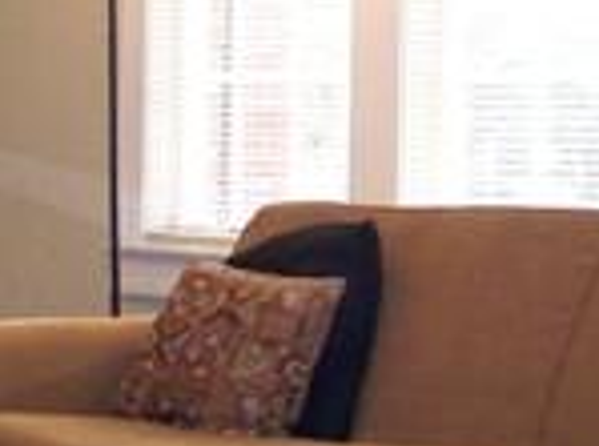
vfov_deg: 9.5
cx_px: 121
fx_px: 2676
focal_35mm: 155
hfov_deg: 12.7
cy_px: 108
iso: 140
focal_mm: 6
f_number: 2.7
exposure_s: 1/64
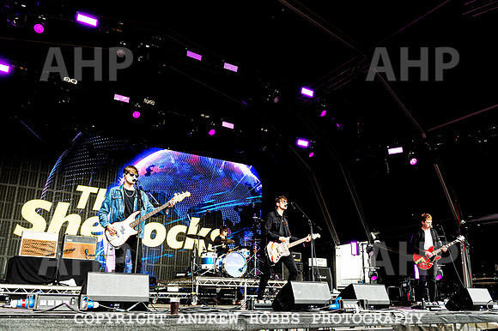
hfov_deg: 60.3
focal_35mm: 31
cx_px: 249
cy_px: 166
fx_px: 429
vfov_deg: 42.3
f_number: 4.5
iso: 800
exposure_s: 1/500
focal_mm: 31
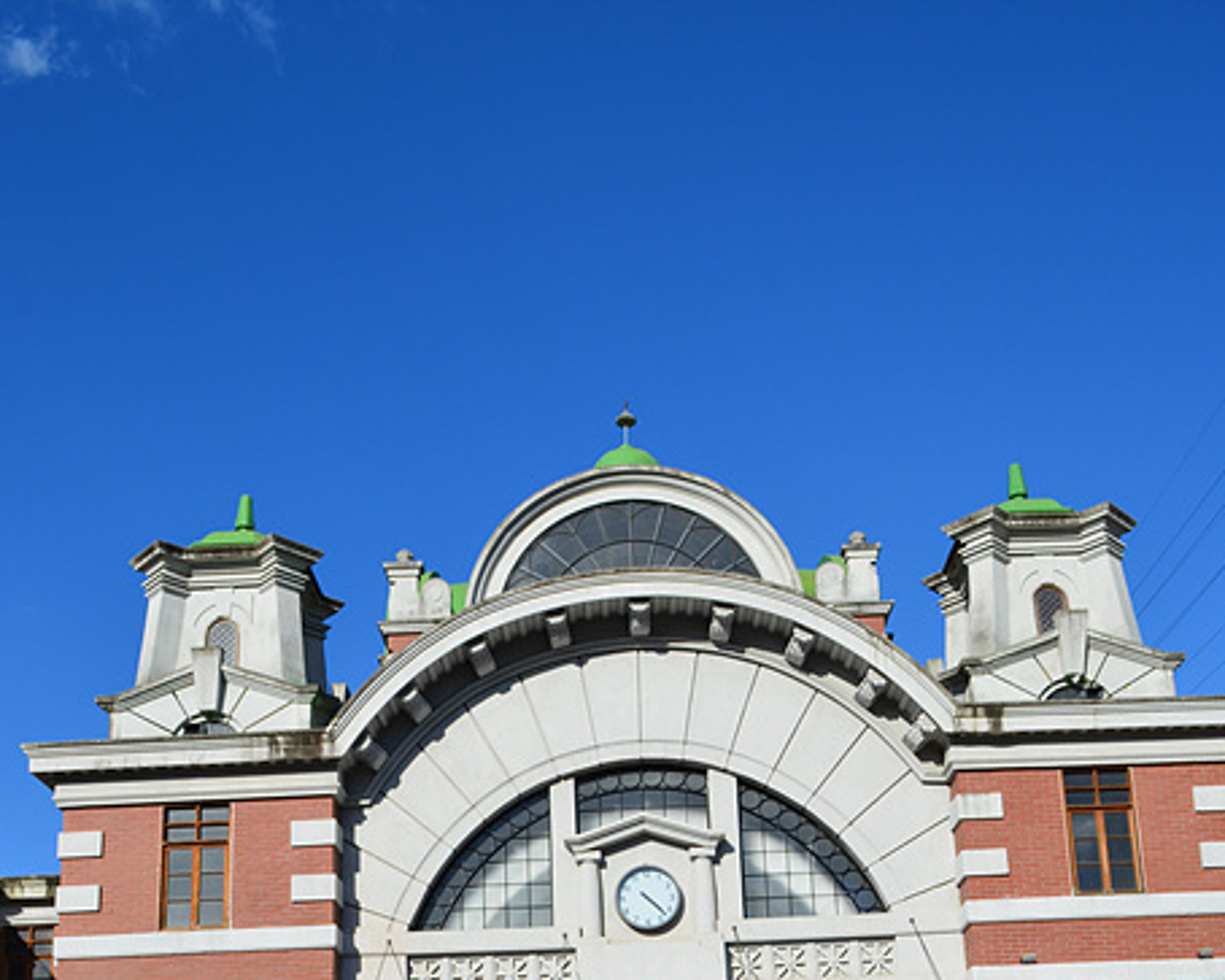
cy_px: 942
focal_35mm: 39
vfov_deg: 35.2
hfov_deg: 46.9
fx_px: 1414
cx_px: 615
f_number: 11
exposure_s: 1/400
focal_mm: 18
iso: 200
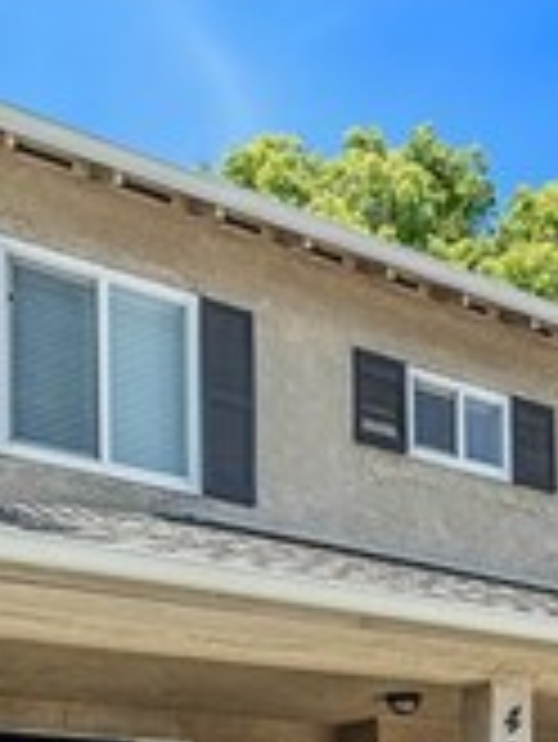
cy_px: 906
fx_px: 1202
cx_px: 396
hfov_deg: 25.9
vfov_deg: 29.2
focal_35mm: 56
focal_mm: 10
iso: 100
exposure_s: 1/200
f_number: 8
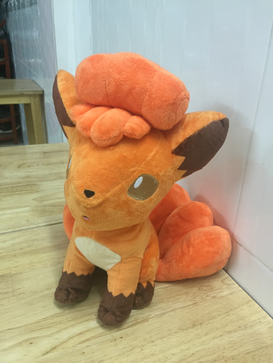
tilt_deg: -27.0
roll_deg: -1.2
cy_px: 182
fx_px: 305
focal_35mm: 29
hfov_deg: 48.2
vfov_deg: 61.7
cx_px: 136
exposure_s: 1/33
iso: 200
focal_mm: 4.15
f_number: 2.2
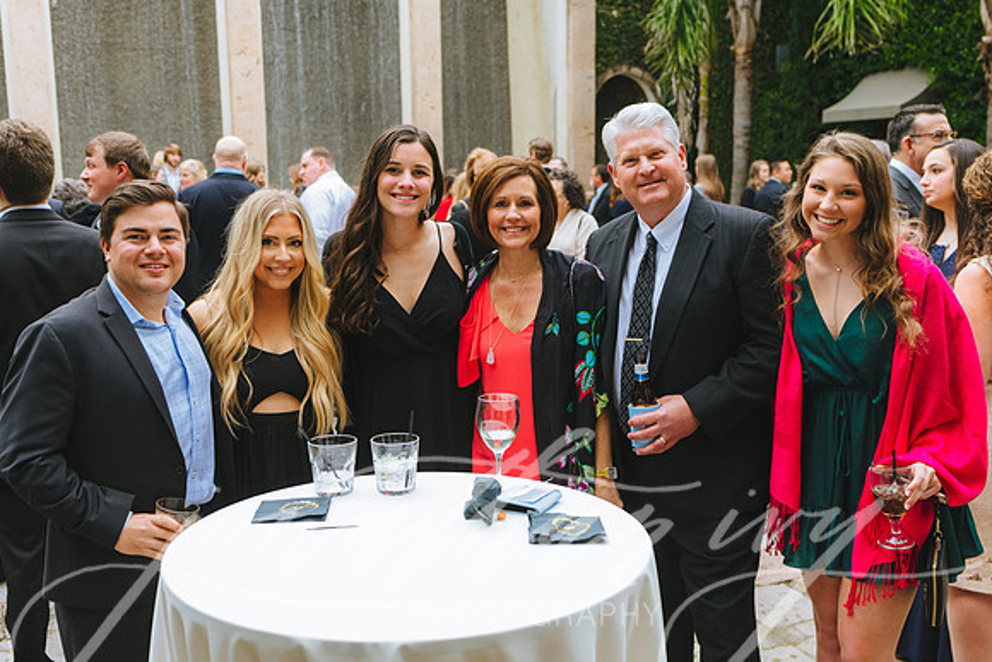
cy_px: 331
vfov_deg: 37.9
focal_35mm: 35
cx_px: 496
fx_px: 965
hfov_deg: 54.4
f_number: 3.5
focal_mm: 35
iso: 1600
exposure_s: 1/250
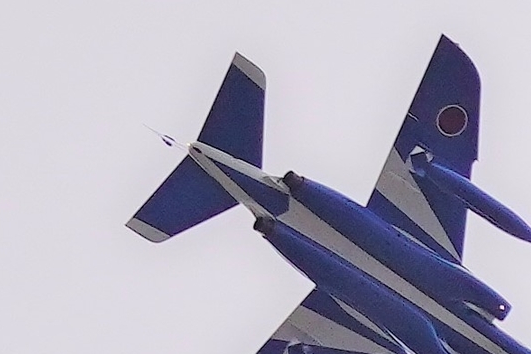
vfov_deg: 3.0
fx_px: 6666
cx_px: 367
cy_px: 248
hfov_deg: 4.6
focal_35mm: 452
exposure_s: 1/1000
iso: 250
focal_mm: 300
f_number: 5.6
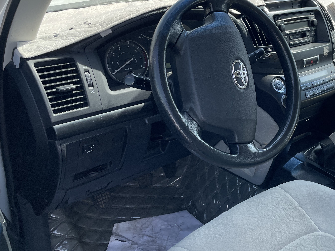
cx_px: 239
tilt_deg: -21.7
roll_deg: -3.7
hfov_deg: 46.6
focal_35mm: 39
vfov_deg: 36.5
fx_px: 377
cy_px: 86
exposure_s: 1/903
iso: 32
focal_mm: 4.2
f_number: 1.6
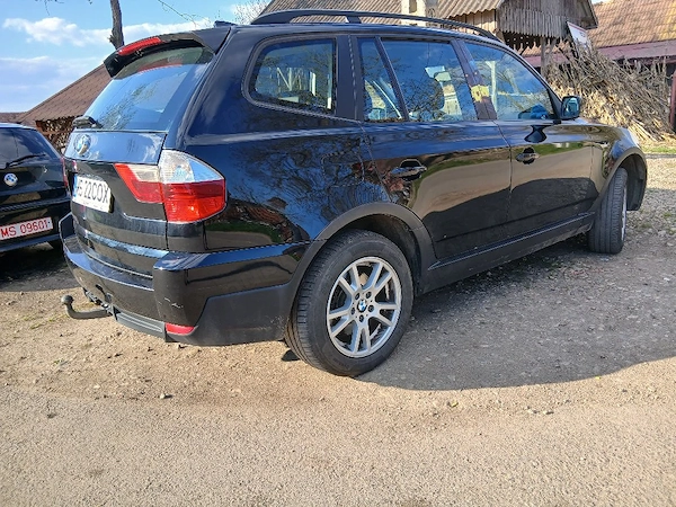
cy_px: 254
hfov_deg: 67.3
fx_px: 508
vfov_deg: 53.1
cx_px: 338
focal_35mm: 26
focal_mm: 3.98
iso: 20
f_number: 1.8
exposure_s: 1/139
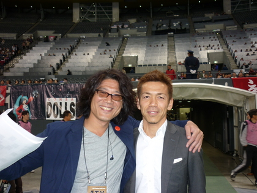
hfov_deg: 55.4
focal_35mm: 33
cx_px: 128
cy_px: 96
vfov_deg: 42.9
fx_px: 245
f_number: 2.8
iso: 100
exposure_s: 1/30
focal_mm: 5.5
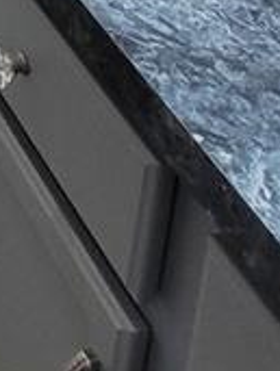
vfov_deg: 13.8
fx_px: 978
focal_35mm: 91
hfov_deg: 12.1
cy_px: -560
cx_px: -445
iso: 250
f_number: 2.2
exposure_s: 1/60
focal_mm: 2.2
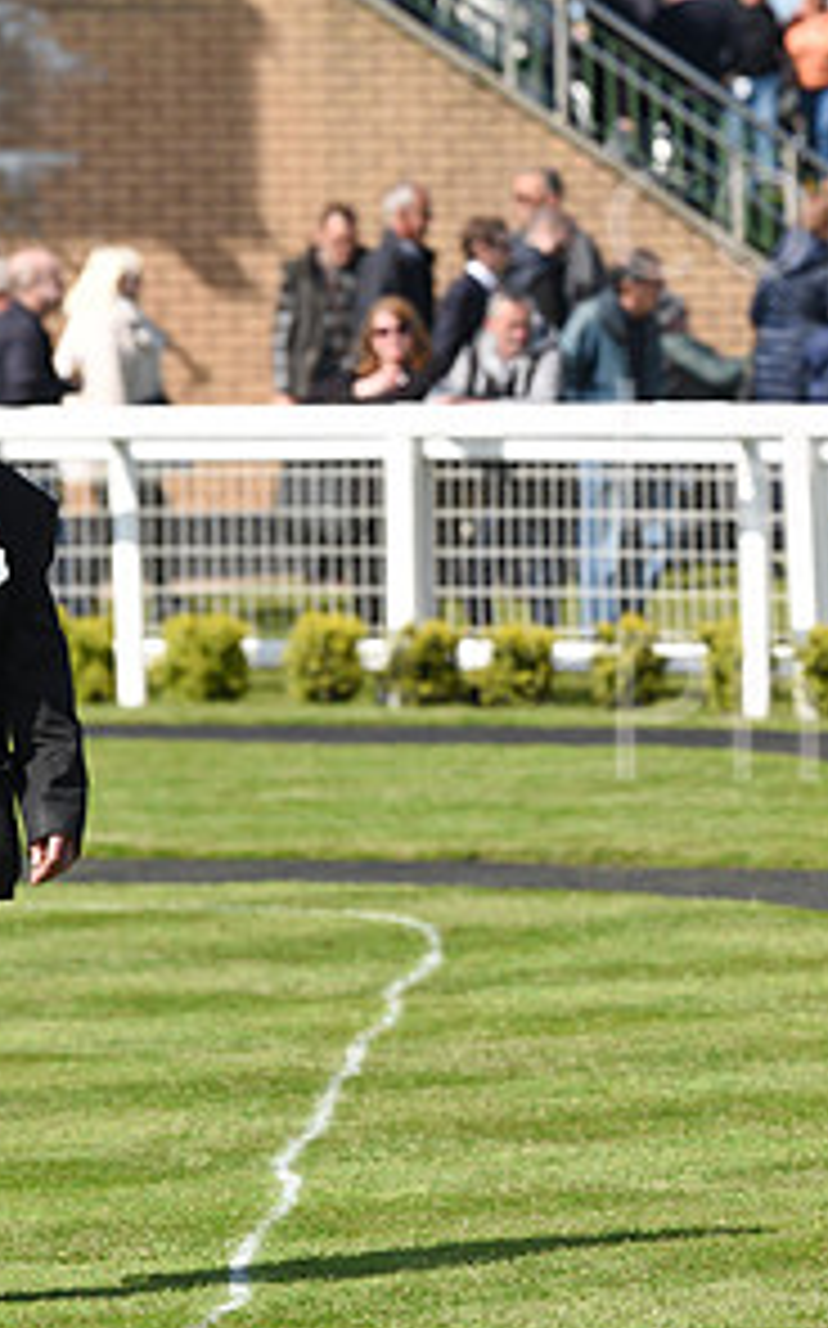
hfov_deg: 3.8
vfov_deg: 6.2
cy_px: 497
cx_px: 1197
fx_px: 12330
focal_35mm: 341
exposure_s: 1/2000
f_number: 5.6
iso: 400
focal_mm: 170
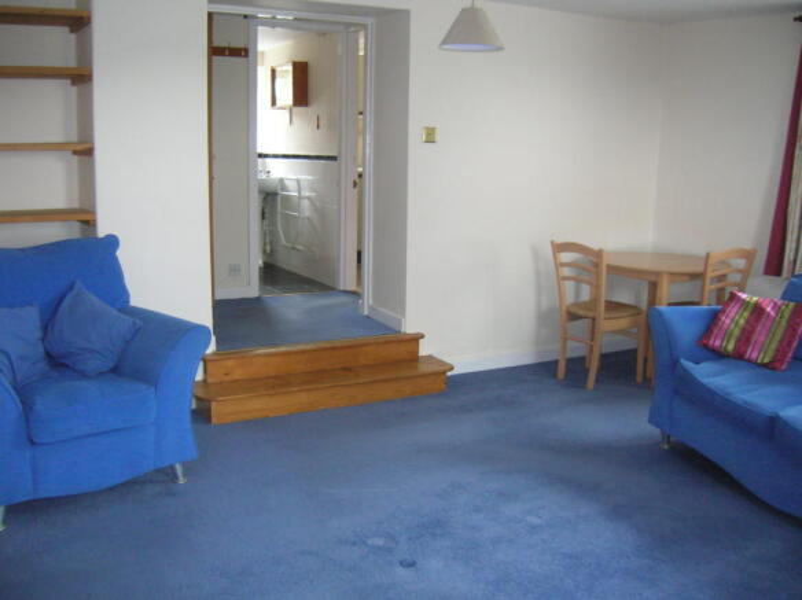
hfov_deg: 54.0
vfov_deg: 41.7
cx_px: 401
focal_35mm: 34
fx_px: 787
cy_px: 300
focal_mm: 5.7
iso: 200
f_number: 2.9
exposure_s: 1/26
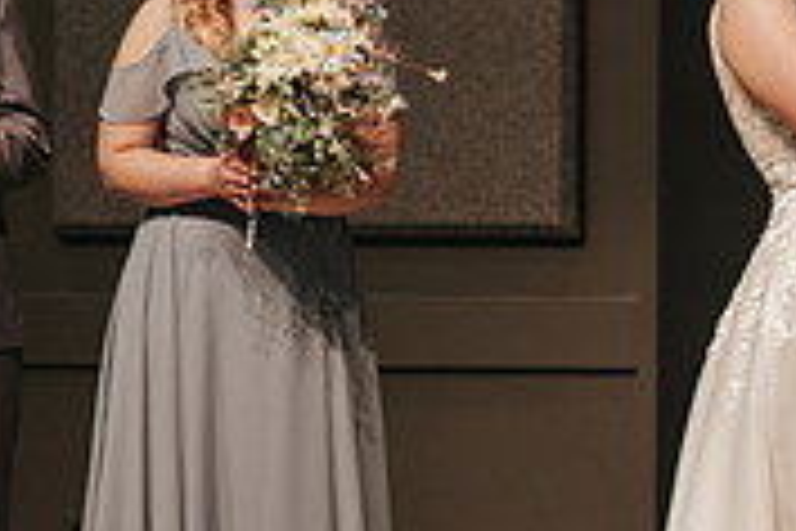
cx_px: 916
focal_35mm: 434
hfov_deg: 4.7
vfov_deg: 3.2
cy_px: 105
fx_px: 9595
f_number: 4
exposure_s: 1/200
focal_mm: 120
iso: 1000
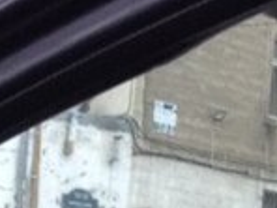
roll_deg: -6.4
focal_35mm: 147
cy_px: 430
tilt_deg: -8.7
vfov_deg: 9.4
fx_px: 1176
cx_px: 228
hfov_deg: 13.4
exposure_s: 1/24
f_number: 2.4
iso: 125
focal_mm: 3.3
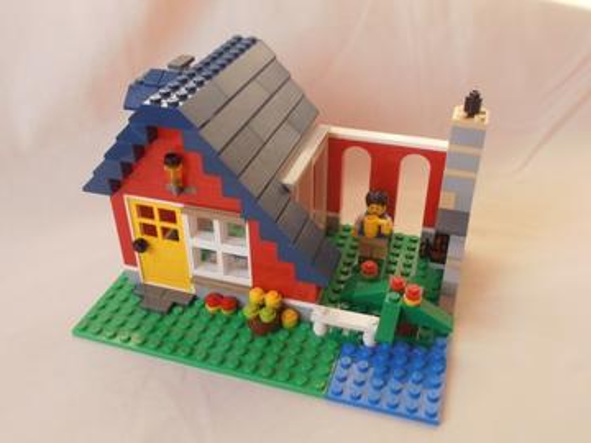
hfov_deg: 50.1
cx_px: 296
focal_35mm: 37
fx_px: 632
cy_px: 222
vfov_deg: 38.7
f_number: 3.9
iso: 80
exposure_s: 1/40
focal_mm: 6.61
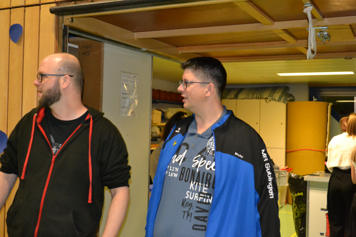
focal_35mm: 48
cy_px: 118
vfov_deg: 28.1
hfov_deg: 41.1
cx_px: 178
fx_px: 475
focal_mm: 32
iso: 3200
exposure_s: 1/60
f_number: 4.8
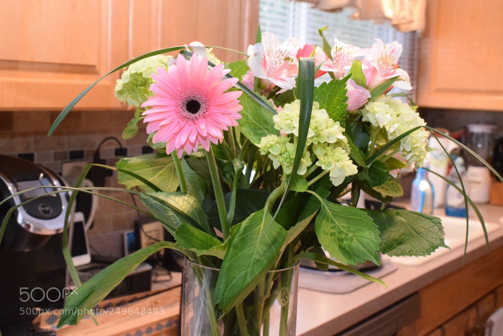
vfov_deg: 26.5
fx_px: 713
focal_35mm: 51
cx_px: 252
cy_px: 168
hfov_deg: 38.9
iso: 5000
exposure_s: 1/60
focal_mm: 34
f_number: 11
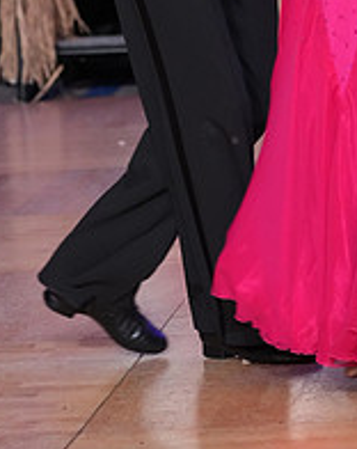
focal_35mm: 309
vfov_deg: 6.2
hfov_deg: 5.0
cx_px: 228
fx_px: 4094
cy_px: -105
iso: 3200
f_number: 4
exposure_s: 1/250
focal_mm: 111
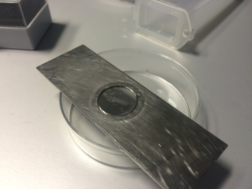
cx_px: 126
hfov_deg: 61.7
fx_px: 211
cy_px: 94
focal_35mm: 29
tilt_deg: -46.9
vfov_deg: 48.2
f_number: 2.2
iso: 64
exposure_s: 1/33
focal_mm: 4.15
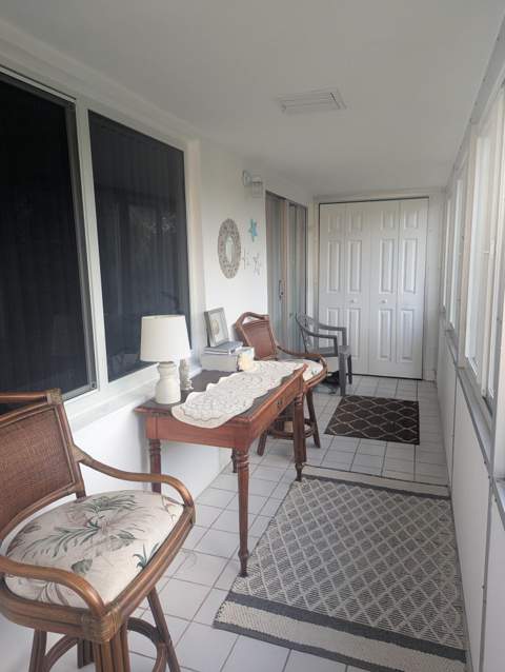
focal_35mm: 24
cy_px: 336
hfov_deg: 56.9
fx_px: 466
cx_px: 252
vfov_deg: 71.5
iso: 114
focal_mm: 6.81
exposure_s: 1/74.8
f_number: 1.85
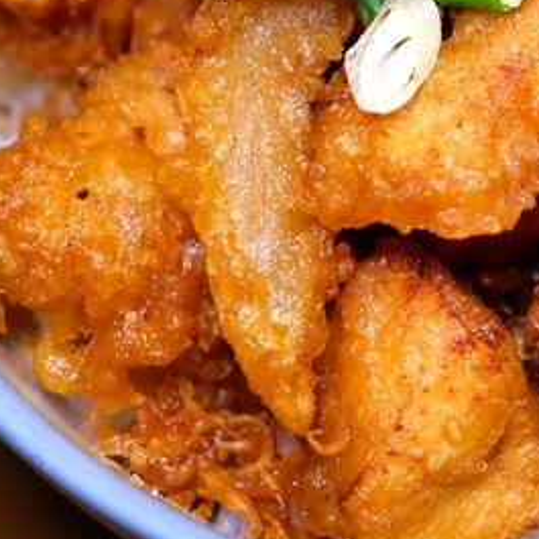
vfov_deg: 16.9
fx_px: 1779
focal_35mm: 101
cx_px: 655
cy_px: 26
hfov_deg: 16.5
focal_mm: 23
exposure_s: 1/180
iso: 3200
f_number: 3.6
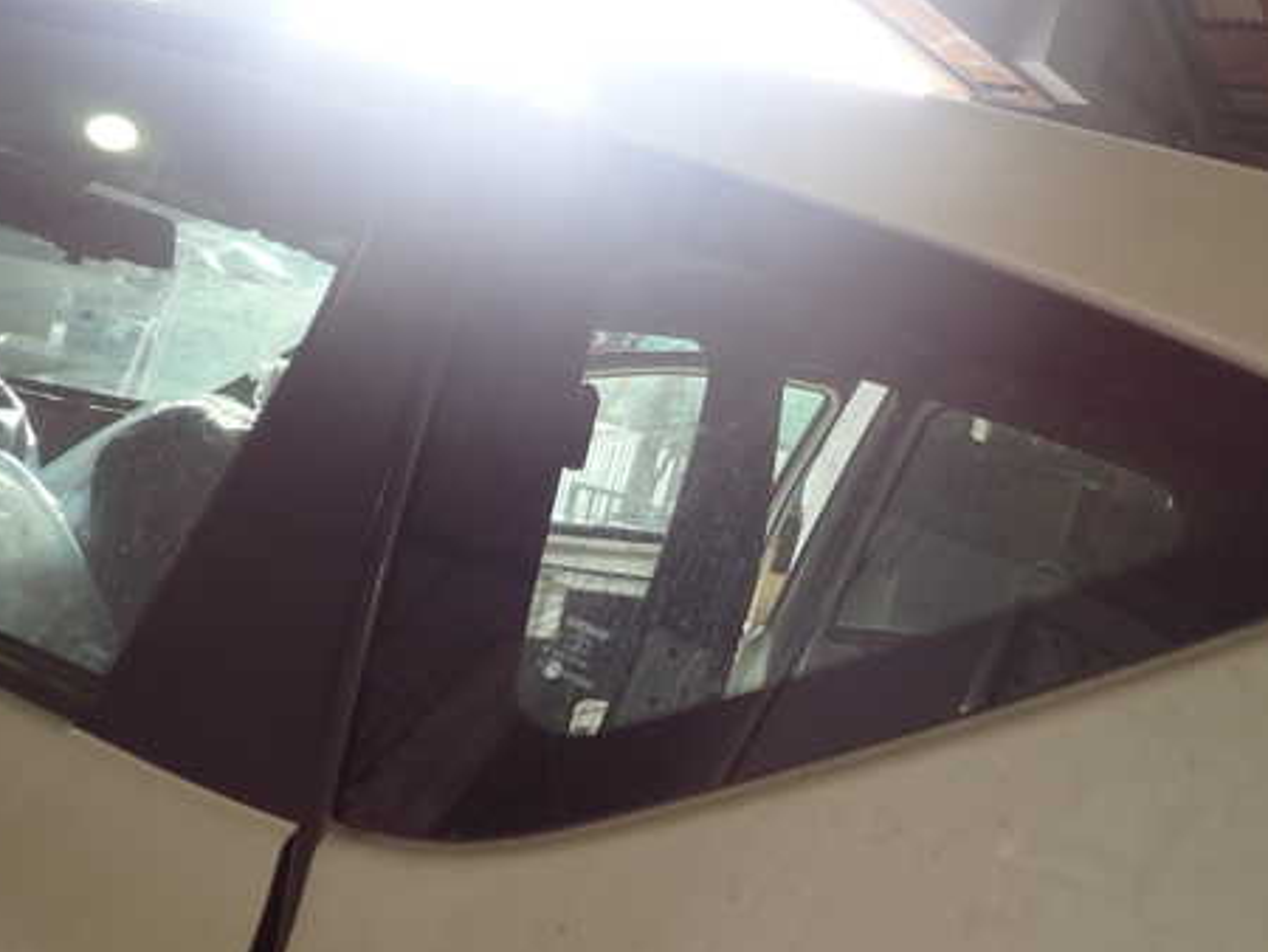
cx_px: 800
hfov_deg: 46.3
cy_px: 493
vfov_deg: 36.0
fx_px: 1466
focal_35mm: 40
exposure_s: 1/80
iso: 100
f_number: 2.3
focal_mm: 5.4
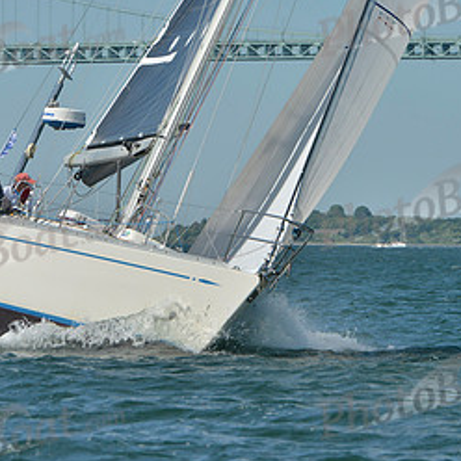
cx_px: 223
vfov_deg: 4.4
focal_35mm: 397
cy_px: 131
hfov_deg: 4.4
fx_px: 5982
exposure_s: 1/1250
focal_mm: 200
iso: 280
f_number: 10
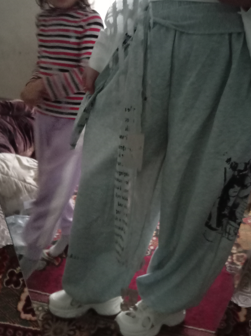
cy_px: 185
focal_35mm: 32
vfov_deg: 56.7
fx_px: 310
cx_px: 150
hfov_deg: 43.9
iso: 3396
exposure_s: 1/14.3
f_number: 1.8
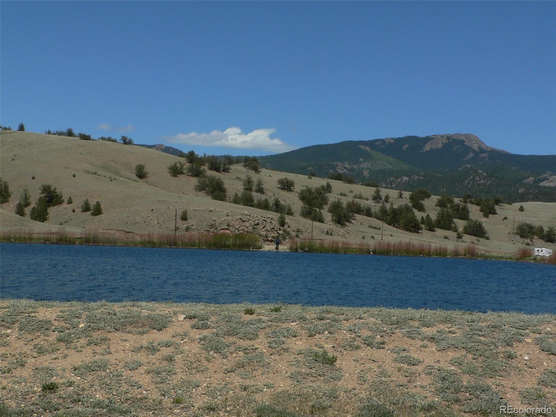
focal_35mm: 68
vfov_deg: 21.6
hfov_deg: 28.6
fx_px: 1092
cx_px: 278
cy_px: 208
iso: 80
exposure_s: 1/640
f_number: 5.2
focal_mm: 9
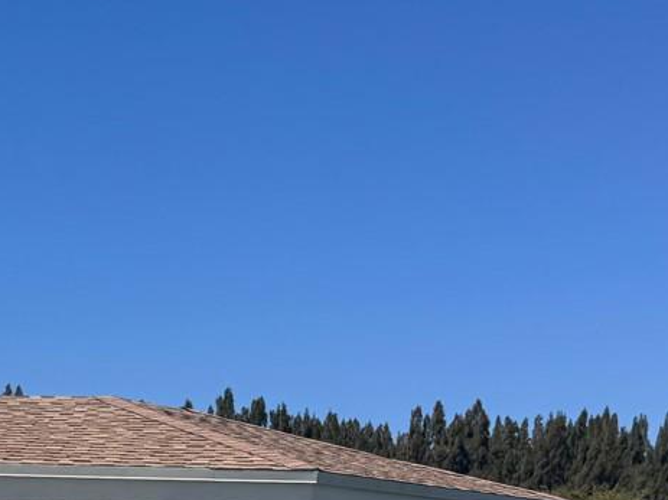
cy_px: 703
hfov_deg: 23.2
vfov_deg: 16.5
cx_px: 134
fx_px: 1601
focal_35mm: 83
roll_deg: +1.9
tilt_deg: -3.5
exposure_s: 1/6410
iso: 80
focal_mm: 6.76
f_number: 1.78
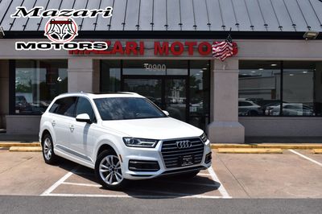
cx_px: 161
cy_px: 107
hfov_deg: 45.0
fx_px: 389
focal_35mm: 44
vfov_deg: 30.8
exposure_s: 1/500
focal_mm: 29
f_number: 11
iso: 220
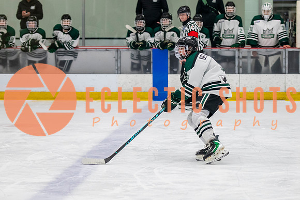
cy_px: 108
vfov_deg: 8.4
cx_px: 176
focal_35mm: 164
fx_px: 1369
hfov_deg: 12.5
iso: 2000
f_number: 3.2
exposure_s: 1/640
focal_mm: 95
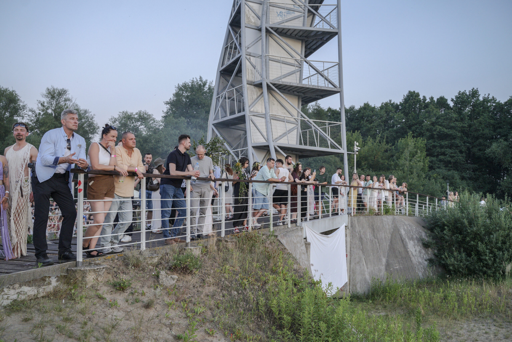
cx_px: 256
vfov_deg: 40.0
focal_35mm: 33
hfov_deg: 57.2
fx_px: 469
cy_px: 171
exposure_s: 1/160
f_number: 4
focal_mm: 33
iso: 800
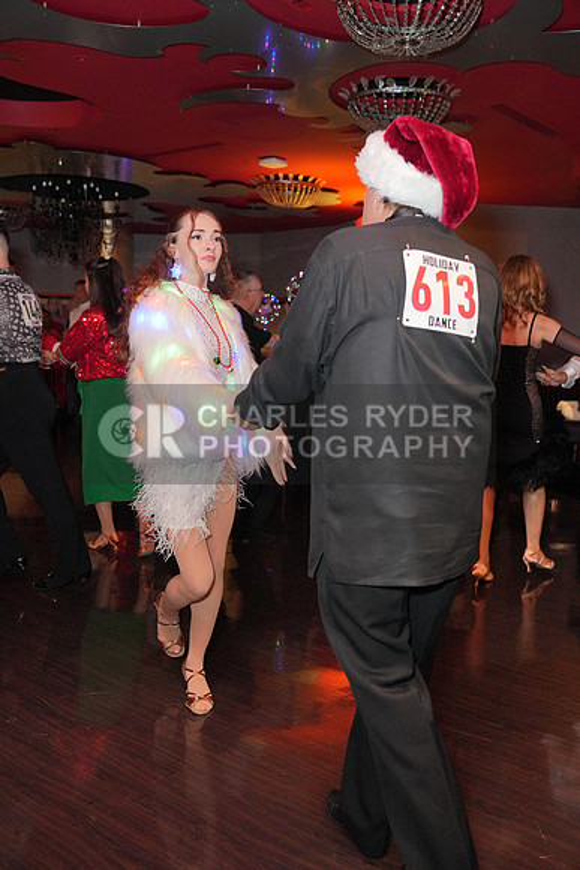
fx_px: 845
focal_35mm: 35
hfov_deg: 37.9
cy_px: 435
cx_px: 290
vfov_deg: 54.4
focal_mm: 35
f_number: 4
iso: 4000
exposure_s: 1/160
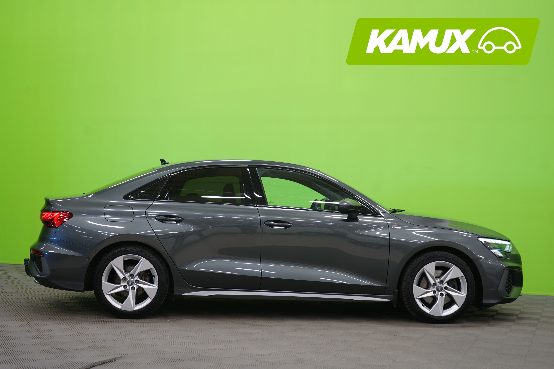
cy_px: 184
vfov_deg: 26.5
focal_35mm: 51
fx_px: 785
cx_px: 277
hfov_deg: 38.9
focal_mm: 51
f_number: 5
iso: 400
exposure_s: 1/8
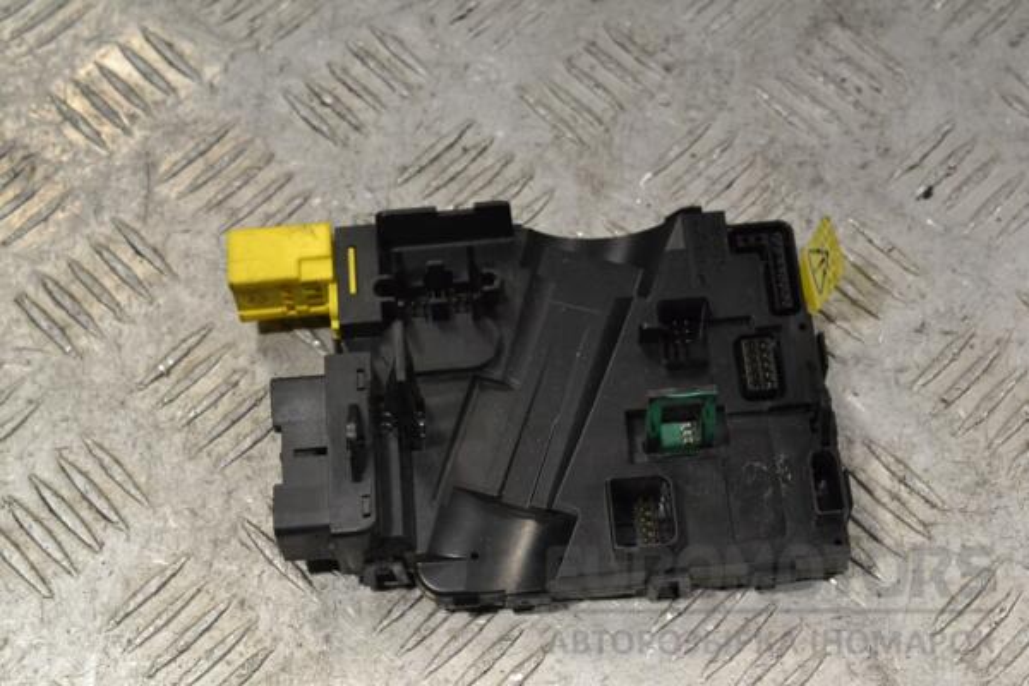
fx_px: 1886
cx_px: 514
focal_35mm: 66
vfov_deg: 20.6
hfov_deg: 30.5
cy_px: 343
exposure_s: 1/320
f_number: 9
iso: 3200
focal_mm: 44
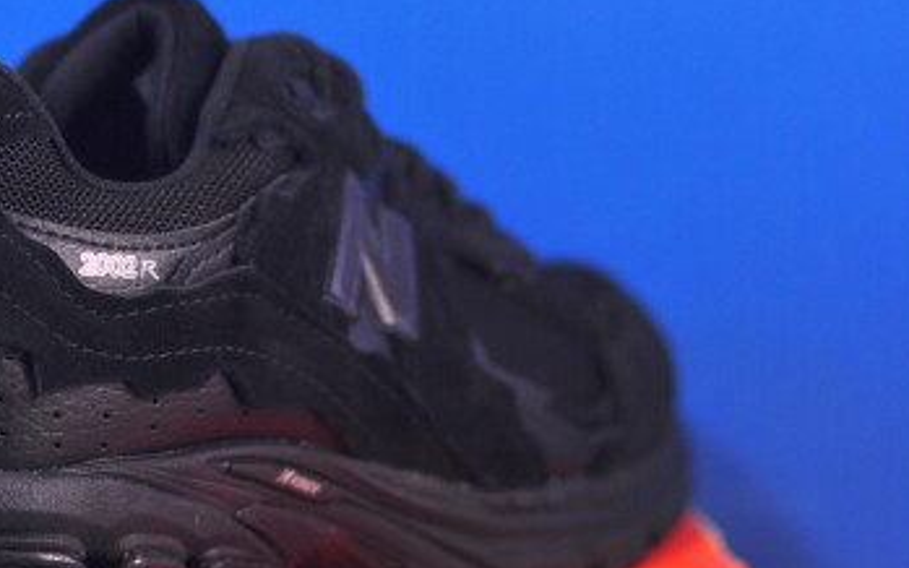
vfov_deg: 7.5
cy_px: 98
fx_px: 4335
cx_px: -57
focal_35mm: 175
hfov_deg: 11.8
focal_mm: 50
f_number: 2.2
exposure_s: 1/320
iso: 250
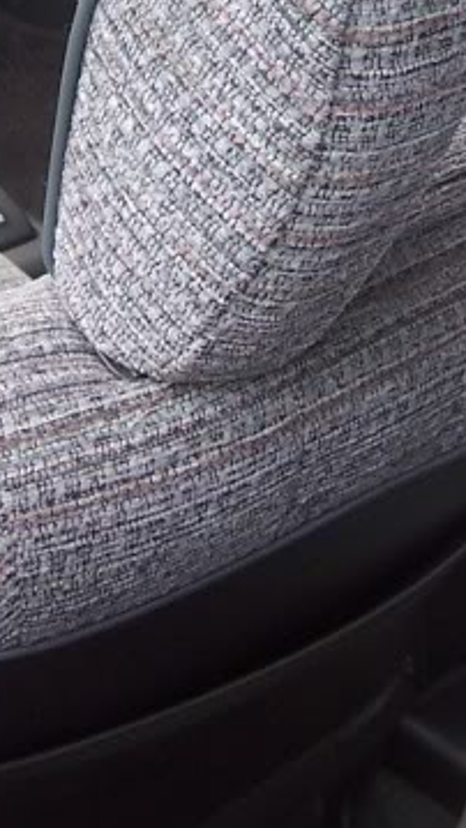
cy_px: 23
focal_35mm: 118
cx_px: 44
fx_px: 2592
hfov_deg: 10.2
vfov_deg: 17.8
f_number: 2.8
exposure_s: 1/90
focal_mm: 6.3
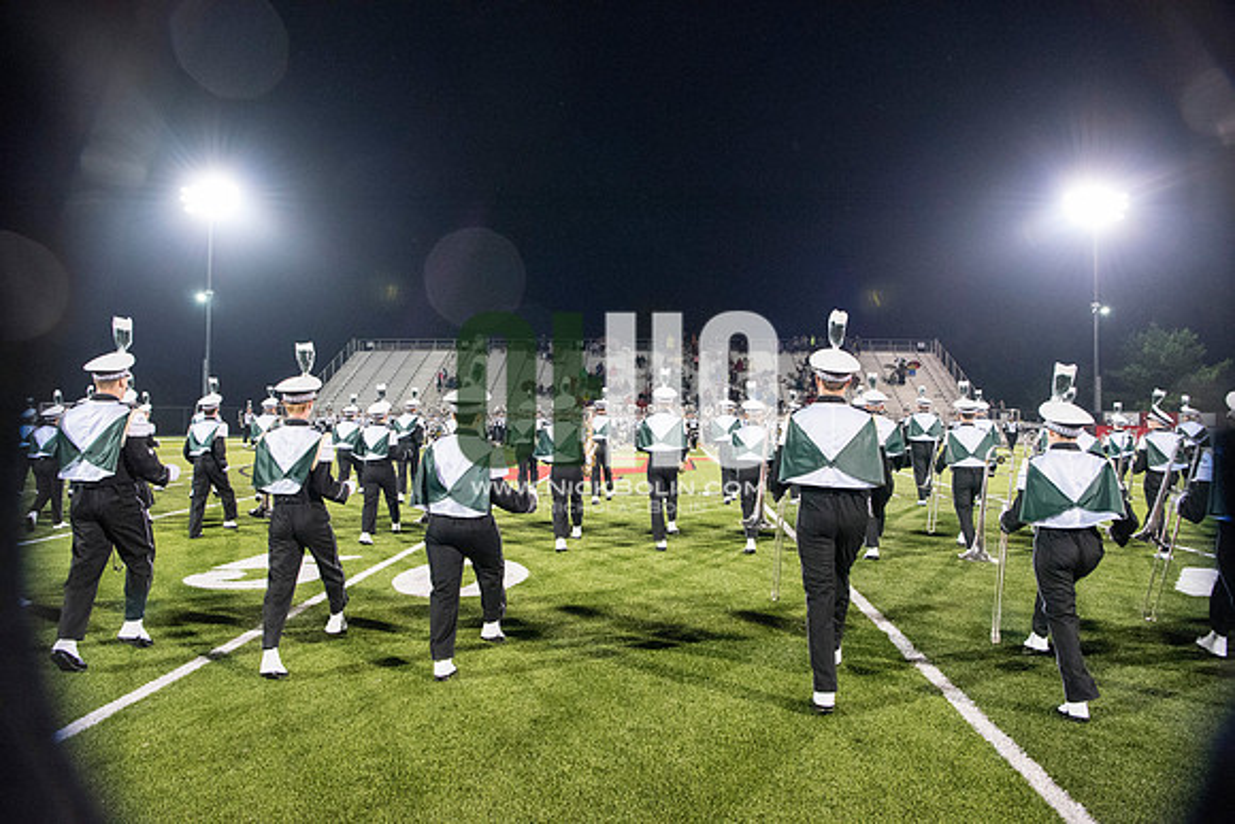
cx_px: 618
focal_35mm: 24
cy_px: 412
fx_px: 823
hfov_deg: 73.7
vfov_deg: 53.2
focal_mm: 24
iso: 5000
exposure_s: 1/200
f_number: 5.6
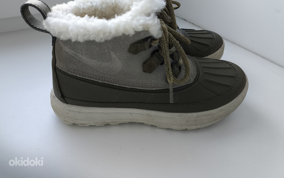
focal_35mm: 27
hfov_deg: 68.4
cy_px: 69
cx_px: 140
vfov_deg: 45.7
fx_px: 209
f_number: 1.7
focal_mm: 4.71
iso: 160
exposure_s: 1/50
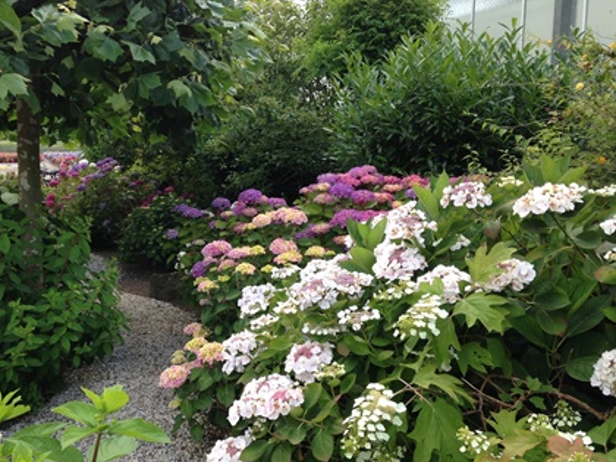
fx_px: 783
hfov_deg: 42.5
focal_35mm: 44
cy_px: 271
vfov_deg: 32.8
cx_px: 220
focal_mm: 4.12
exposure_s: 1/324
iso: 50
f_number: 2.4
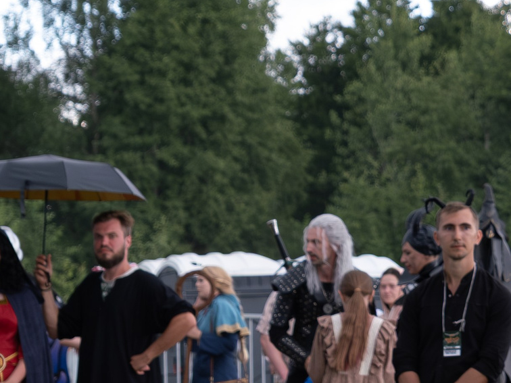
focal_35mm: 202
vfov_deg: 7.3
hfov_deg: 9.6
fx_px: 2982
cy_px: 24
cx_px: 681
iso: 800
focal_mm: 41.4
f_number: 3.6
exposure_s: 1/800
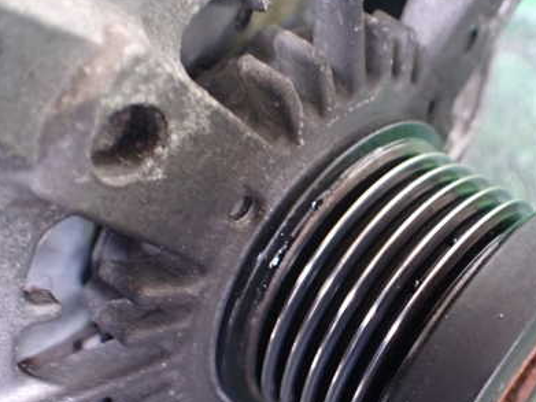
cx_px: 385
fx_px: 712
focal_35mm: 46
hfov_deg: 40.4
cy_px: 268
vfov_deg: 31.3
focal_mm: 5.4
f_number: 2.3
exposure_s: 1/30
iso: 800
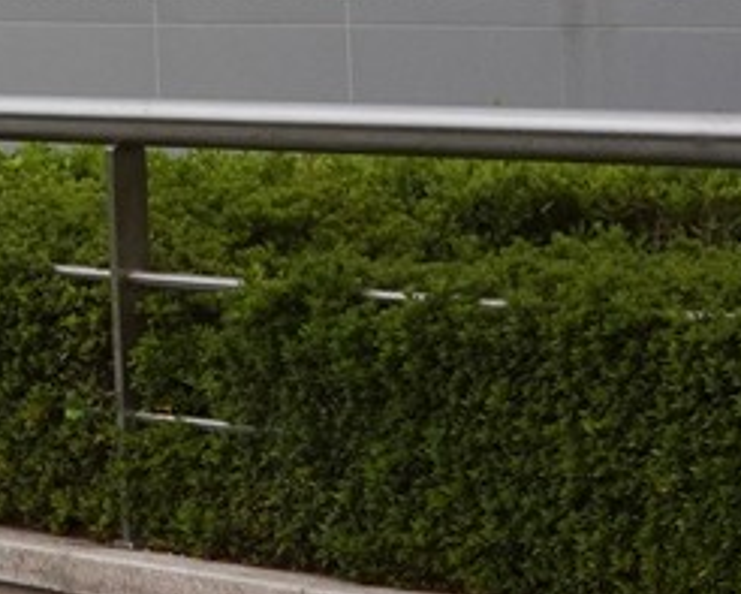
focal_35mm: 267
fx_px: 5858
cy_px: -464
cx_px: -1925
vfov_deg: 5.7
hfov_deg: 6.3
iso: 800
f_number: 14
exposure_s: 1/100
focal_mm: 35
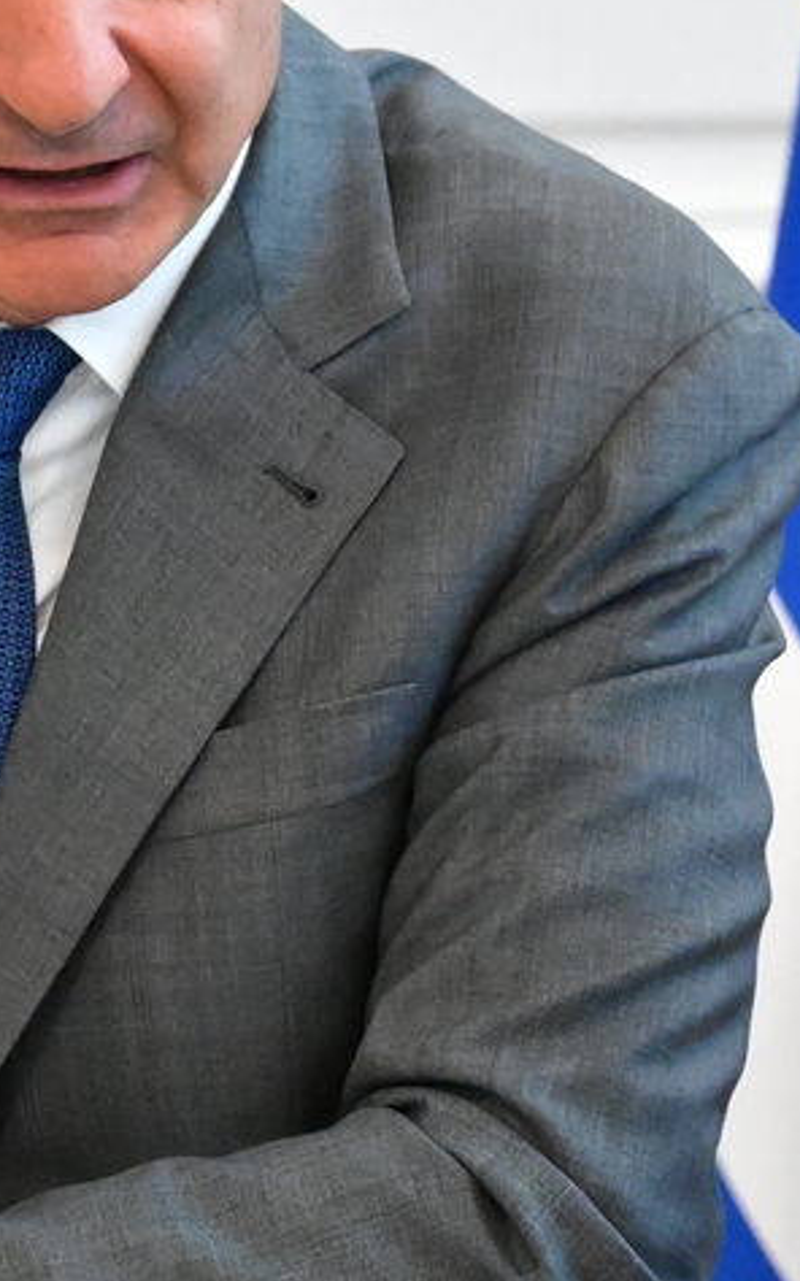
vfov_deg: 2.6
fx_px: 28169
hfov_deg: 1.6
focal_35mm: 807
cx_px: -111
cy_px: 353
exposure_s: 1/500
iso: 8000
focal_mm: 180
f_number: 5
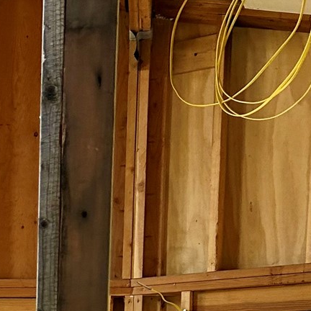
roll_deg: -0.9
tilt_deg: -6.8
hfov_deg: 14.6
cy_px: 562
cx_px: -195
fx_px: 1108
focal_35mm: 109
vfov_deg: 14.1
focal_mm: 5.7
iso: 80
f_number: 1.5
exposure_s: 1/121
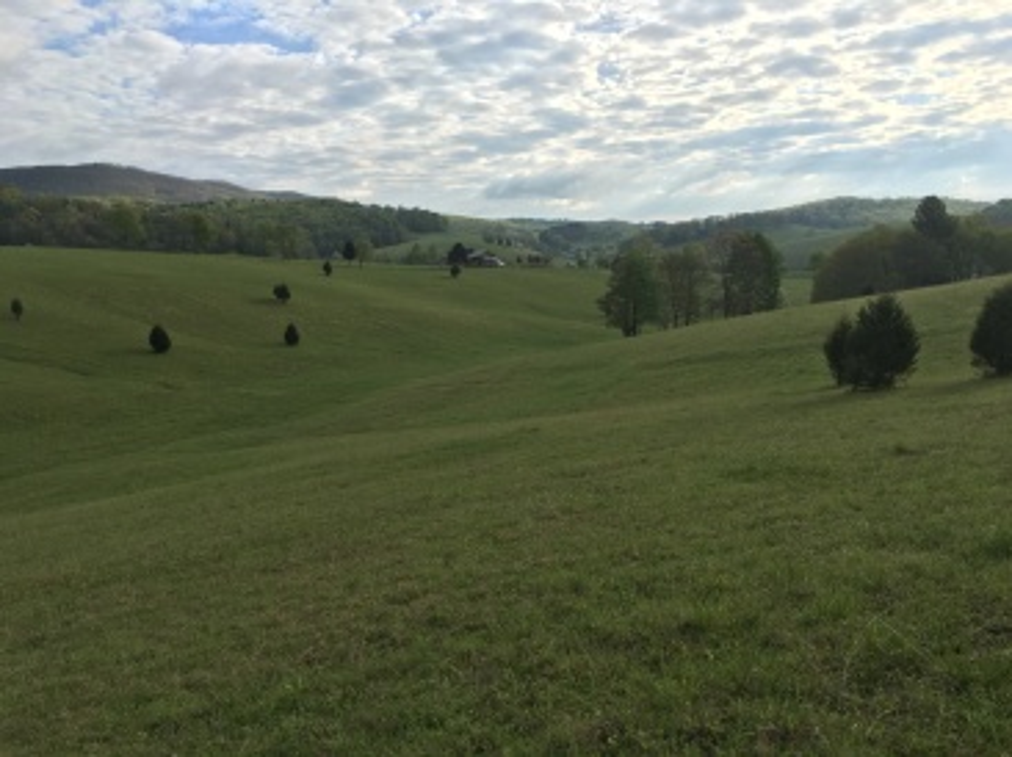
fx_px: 847
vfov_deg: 48.2
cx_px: 506
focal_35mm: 29
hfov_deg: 61.7
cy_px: 378
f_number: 2.2
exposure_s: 1/1148
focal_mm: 4.15
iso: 25
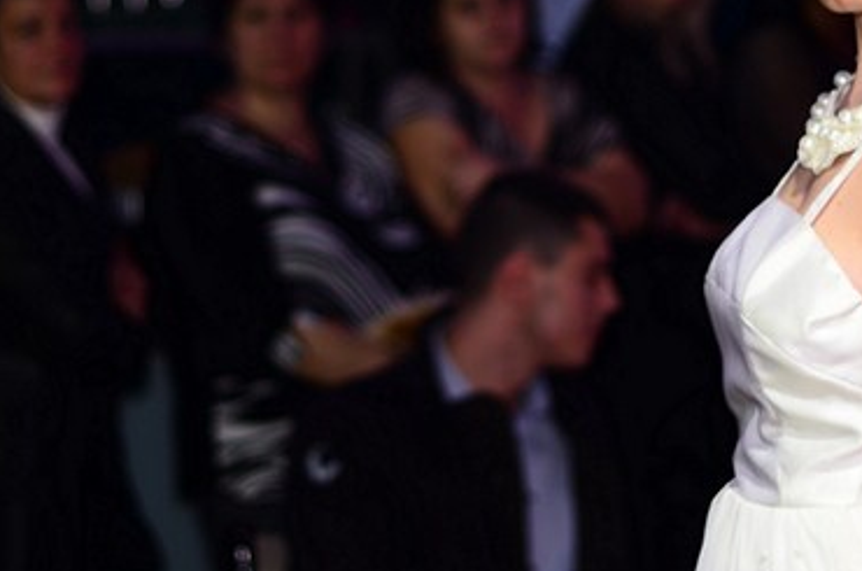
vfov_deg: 8.6
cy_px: 186
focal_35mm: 159
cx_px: 388
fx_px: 3799
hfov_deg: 12.9
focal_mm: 50
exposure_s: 1/60
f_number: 1.4
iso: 100
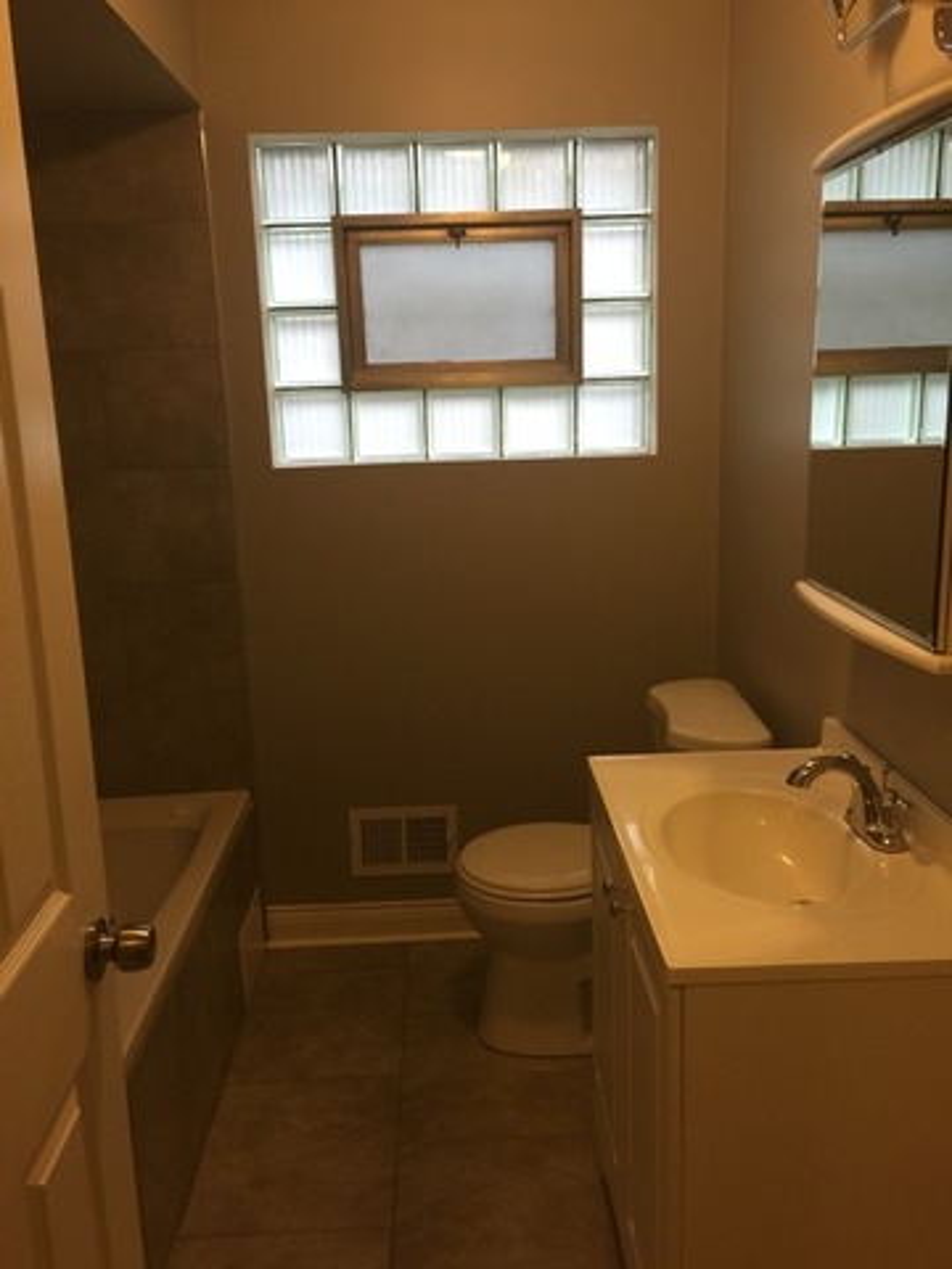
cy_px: 634
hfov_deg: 48.2
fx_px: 1063
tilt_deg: -12.6
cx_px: 476
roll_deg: +1.2
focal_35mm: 29
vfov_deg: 61.7
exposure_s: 1/15
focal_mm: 4.15
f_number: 2.2
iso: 32
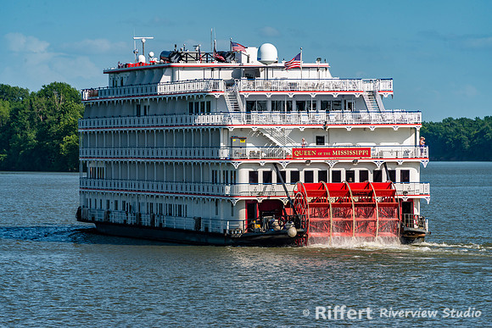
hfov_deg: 8.1
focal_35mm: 253
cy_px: 164
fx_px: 3461
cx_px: 246
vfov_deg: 5.4
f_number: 8
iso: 100
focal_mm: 250
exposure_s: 1/250
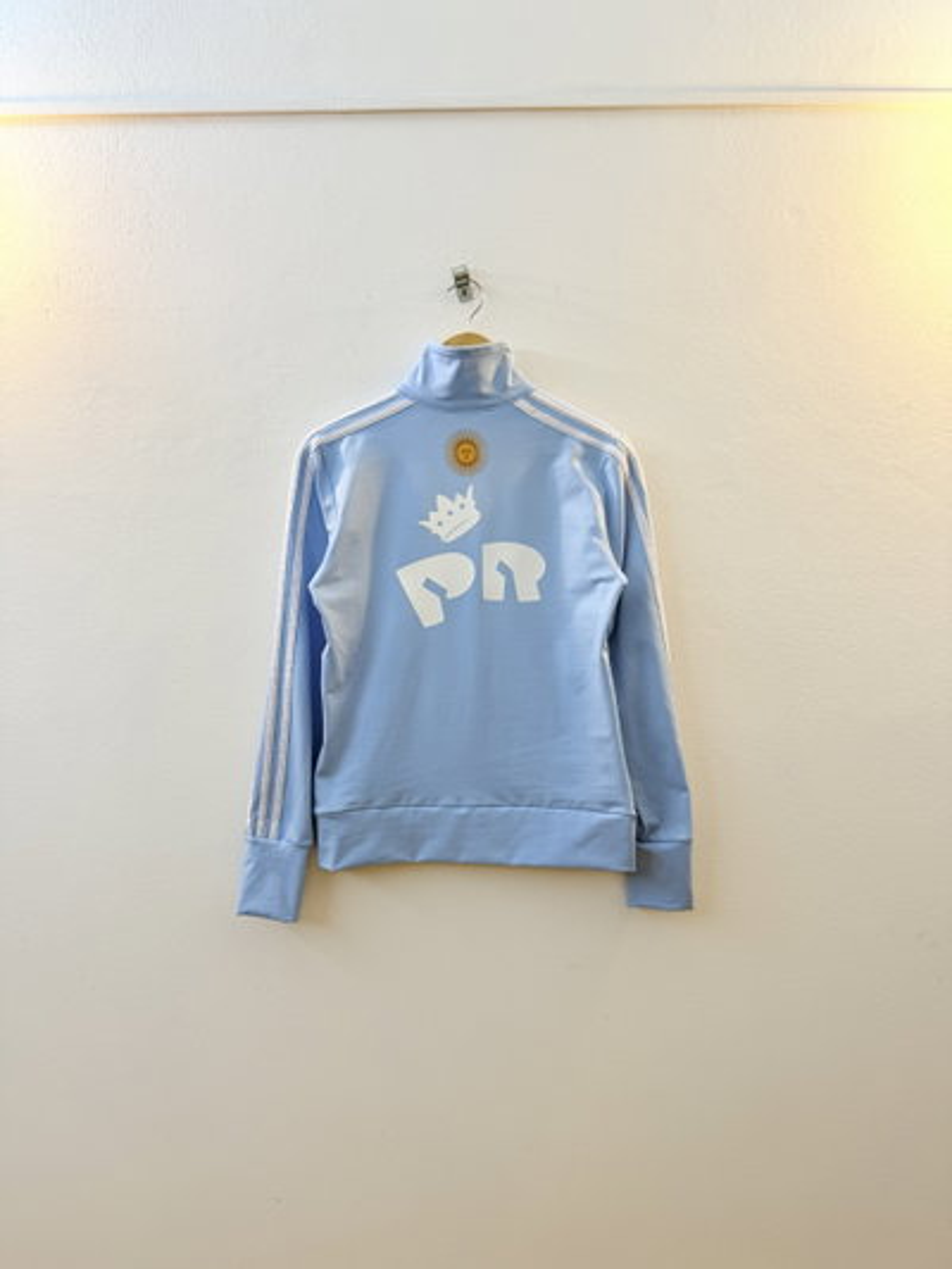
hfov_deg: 56.8
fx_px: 880
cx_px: 476
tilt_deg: -5.9
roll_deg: +0.8
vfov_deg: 71.6
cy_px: 634
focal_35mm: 24
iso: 64
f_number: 1.78
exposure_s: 1/100
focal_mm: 6.76
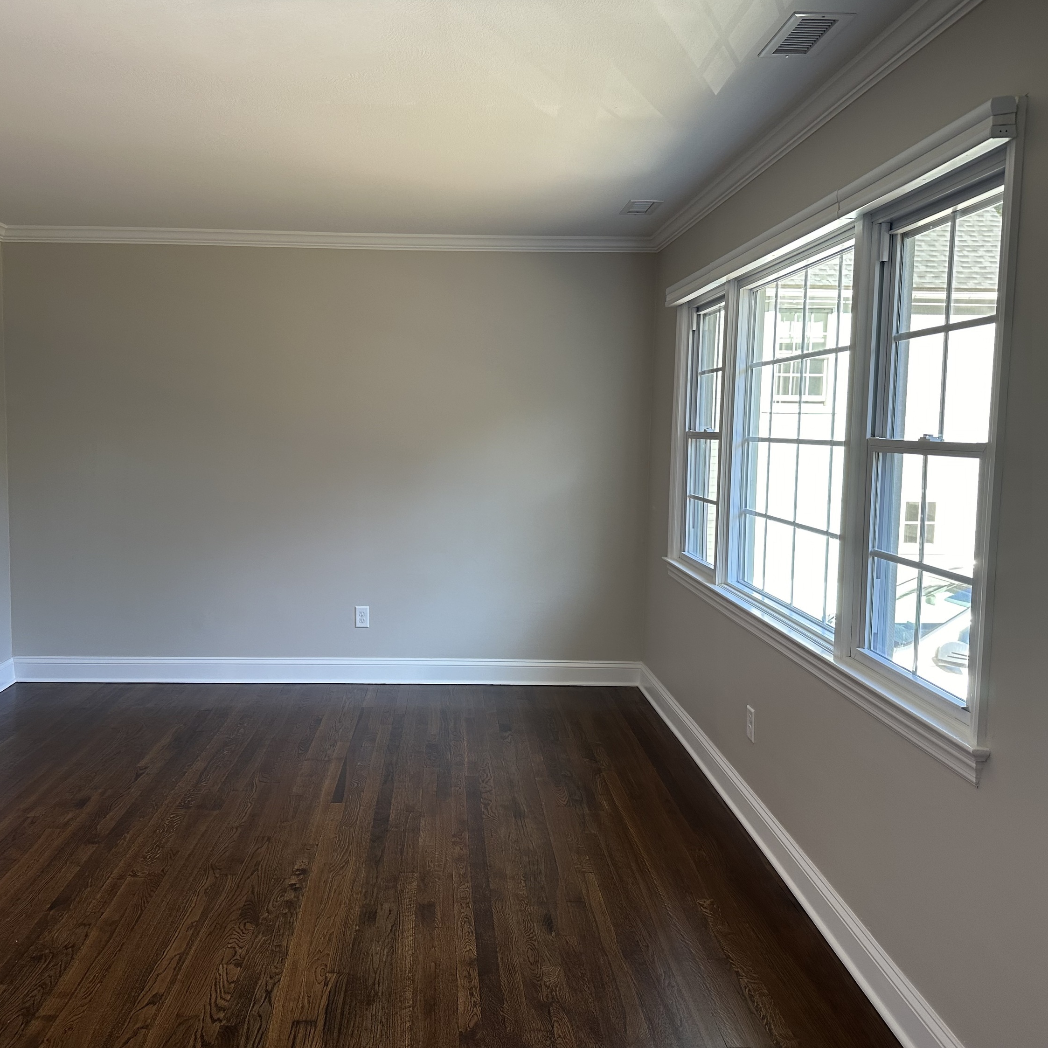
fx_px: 993
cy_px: 528
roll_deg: -1.2
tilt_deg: -5.4
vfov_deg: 55.6
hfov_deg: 55.5
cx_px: 464
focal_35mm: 29
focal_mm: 6.86
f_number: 1.78
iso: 125
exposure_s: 1/120
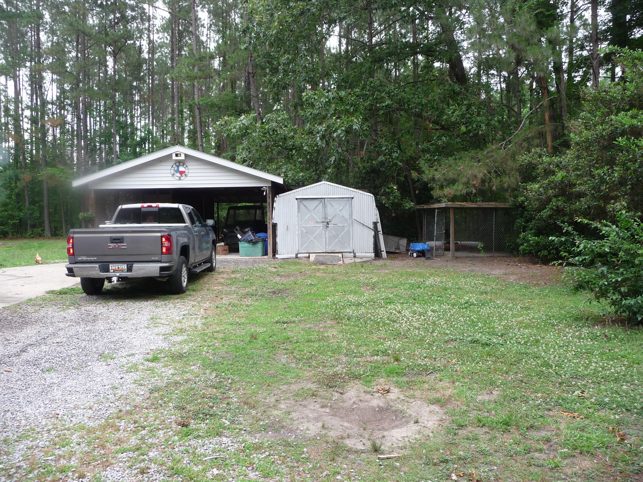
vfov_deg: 49.7
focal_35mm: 28
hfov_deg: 63.4
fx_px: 520
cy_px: 241
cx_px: 322
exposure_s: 1/30
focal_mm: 4.7
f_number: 3.3
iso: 100
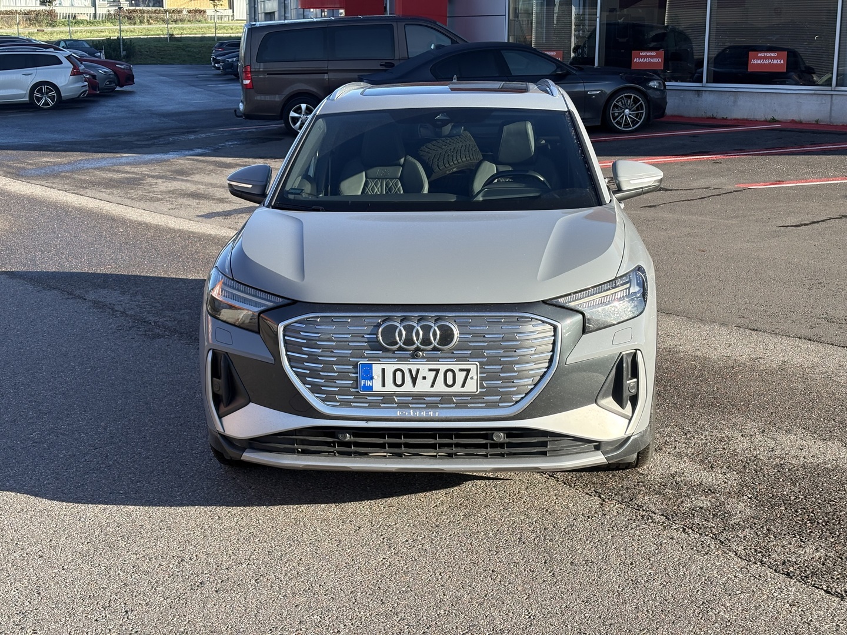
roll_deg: -0.1
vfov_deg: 28.0
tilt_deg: -10.7
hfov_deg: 36.8
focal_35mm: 52
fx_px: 1272
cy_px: 318
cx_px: 424
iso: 40
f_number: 1.6
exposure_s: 1/1048
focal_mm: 5.96
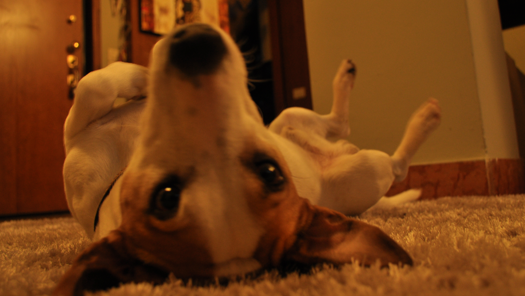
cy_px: 119
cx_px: 264
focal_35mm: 38
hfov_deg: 52.8
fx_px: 529
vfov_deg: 31.1
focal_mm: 22
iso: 450
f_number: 5
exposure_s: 1/5
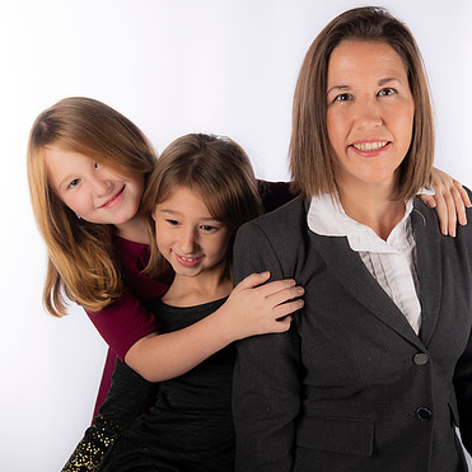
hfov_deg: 25.0
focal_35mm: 69
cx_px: 274
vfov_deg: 25.0
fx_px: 1064
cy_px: 239
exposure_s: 1/200
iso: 100
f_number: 6.3
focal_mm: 52
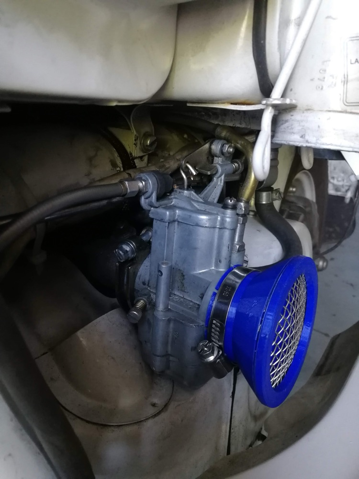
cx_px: 180
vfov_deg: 65.3
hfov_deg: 51.4
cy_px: 240
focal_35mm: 27
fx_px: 373
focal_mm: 3.95
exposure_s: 1/33.3
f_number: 2.2
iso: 320
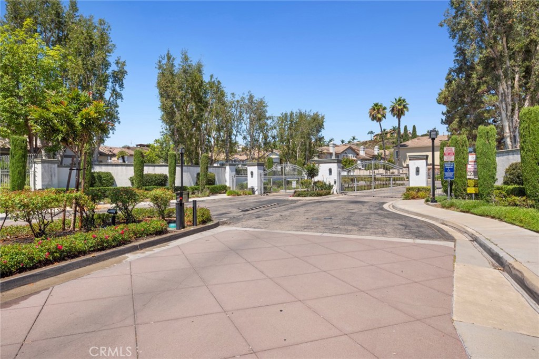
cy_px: 180
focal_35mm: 23
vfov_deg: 55.0
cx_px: 270
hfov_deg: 76.1
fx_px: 344
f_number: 9
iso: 80
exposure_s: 1/500
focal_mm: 23
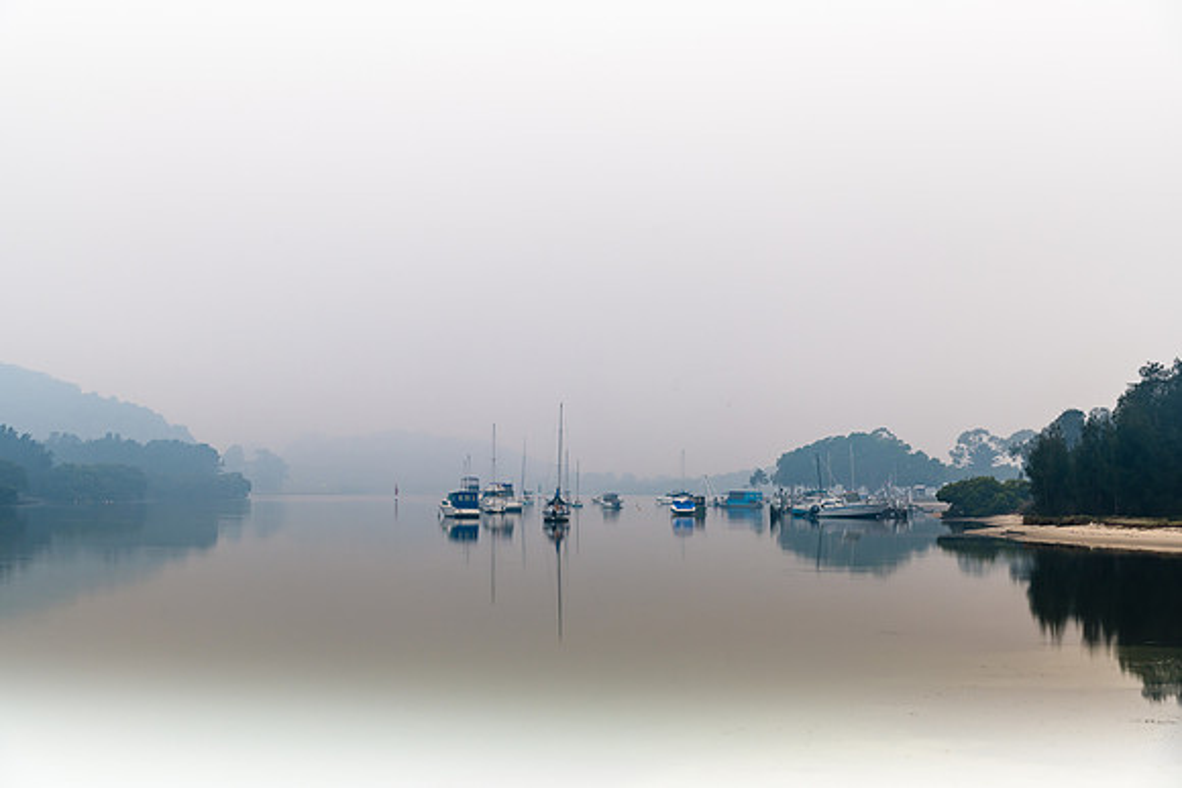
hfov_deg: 30.5
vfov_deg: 20.6
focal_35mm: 66
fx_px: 2167
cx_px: 591
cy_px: 394
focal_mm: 66
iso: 125
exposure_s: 1.6
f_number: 10
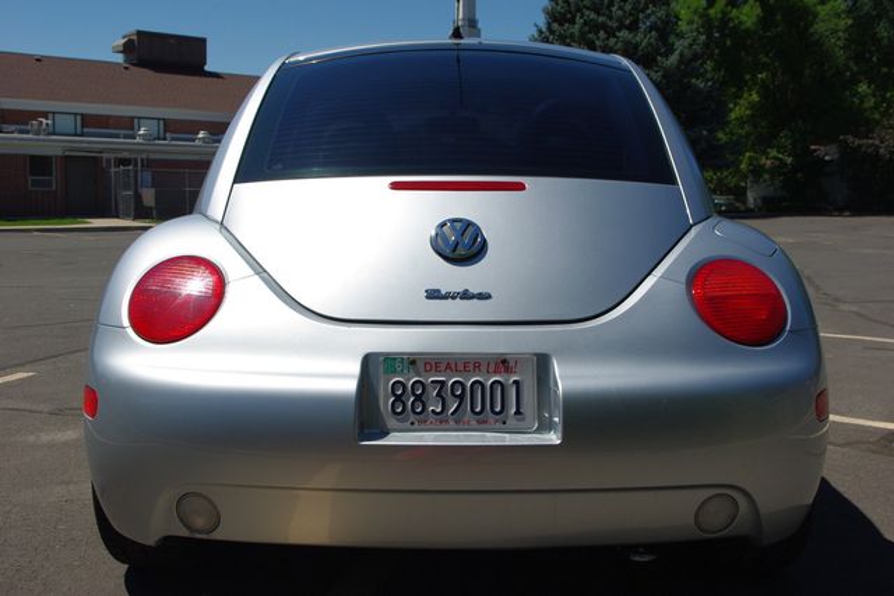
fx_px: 969
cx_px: 447
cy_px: 298
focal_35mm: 39
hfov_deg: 49.5
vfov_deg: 34.2
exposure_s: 1/500
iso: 100
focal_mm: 26.25
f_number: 8
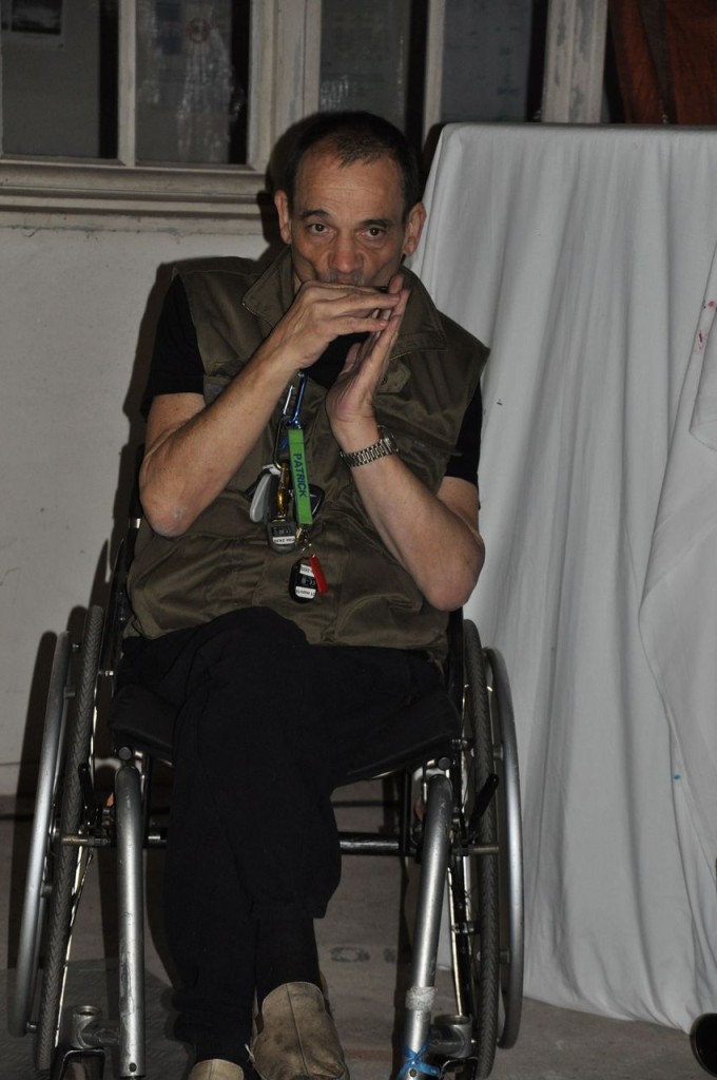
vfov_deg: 15.2
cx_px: 358
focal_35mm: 135
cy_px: 540
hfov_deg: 10.1
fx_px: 4044
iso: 800
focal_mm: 90
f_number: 5.3
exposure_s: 1/60
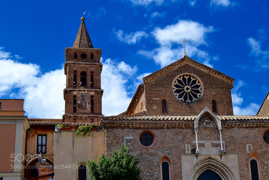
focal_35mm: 51
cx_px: 134
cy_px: 90
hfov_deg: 38.9
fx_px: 381
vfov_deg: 26.5
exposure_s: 1/400
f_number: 10
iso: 200
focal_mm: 34
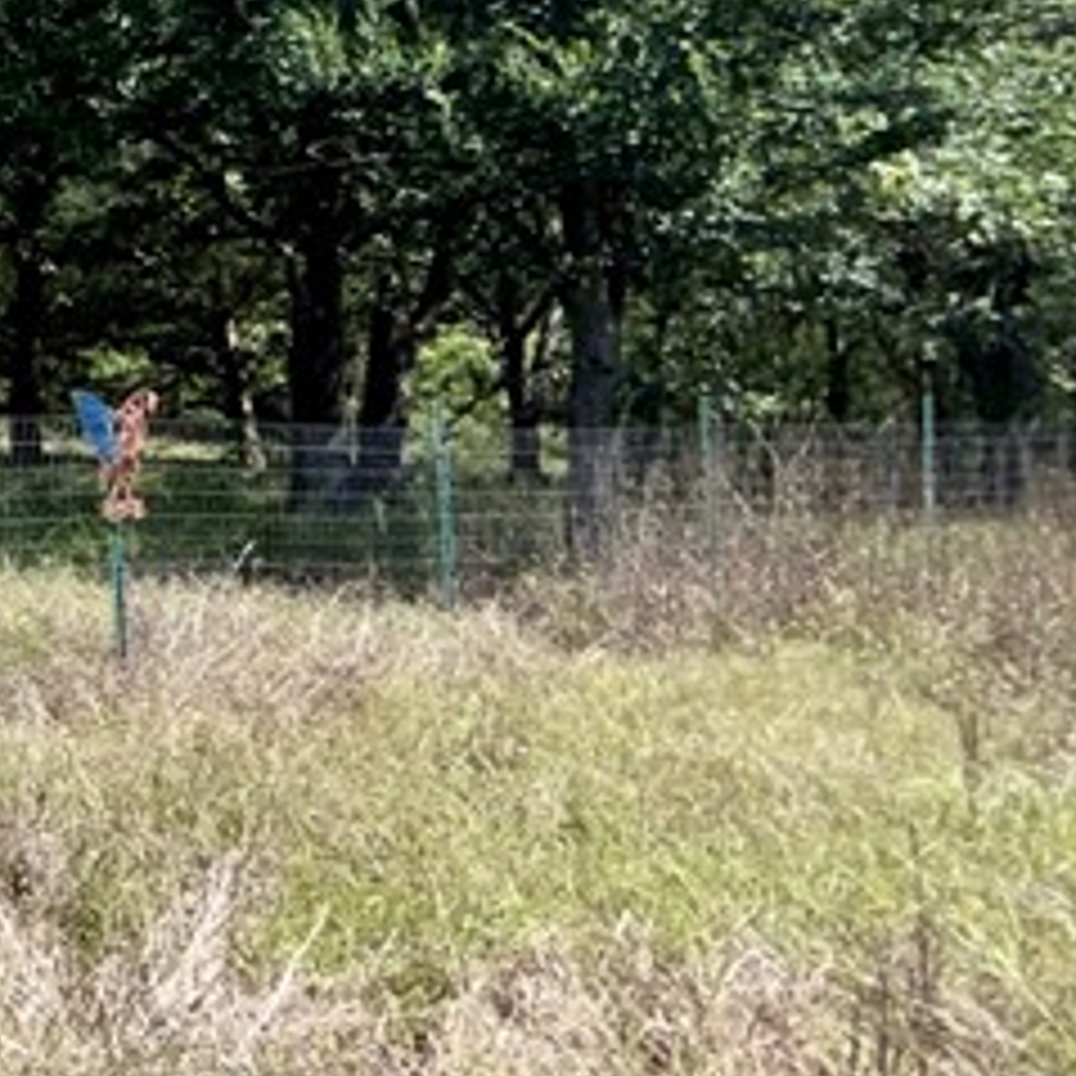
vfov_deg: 31.8
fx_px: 1864
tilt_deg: -0.9
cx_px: -1058
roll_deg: +0.1
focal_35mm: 53
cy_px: 324
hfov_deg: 19.3
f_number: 2.2
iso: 20
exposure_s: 1/770
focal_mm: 2.22
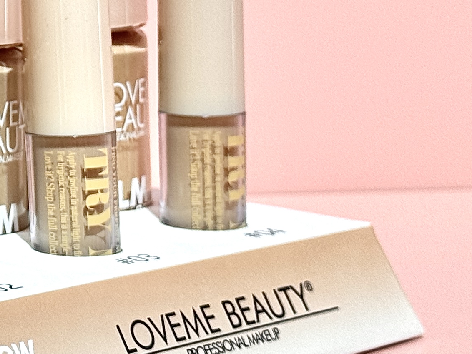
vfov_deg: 8.6
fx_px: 2332
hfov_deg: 11.0
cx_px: -289
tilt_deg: -3.3
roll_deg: +1.2
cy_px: -90
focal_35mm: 171
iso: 64
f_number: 1.78
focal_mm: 6.76
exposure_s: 1/926
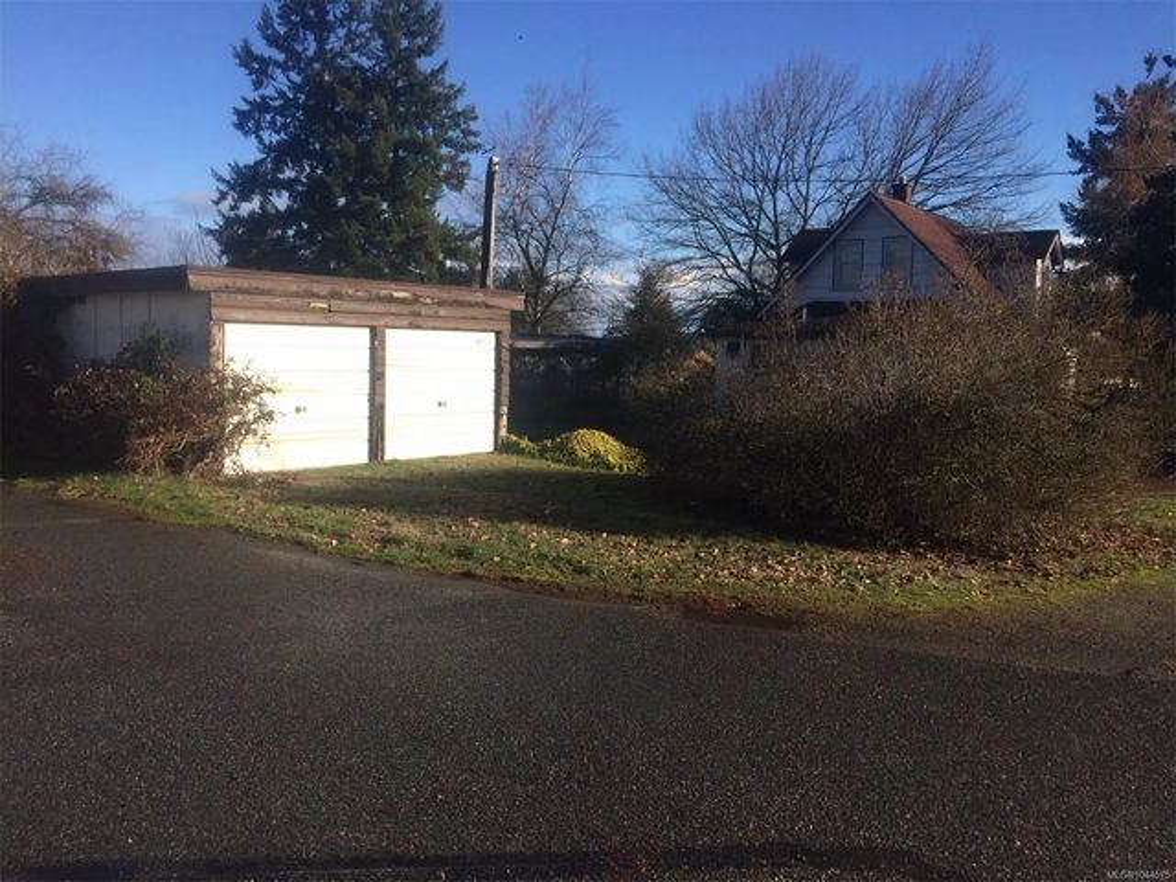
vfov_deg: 48.2
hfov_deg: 61.7
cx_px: 588
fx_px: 985
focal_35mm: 29
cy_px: 441
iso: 32
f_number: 2.2
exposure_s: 1/1709
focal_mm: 4.15
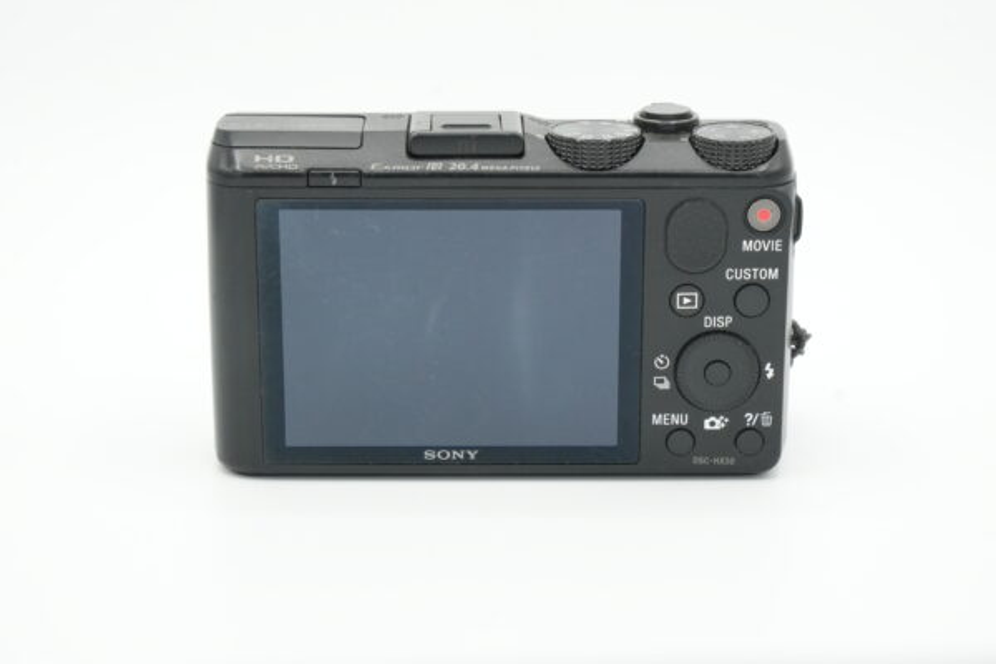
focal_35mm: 82
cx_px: 498
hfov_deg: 24.6
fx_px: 2282
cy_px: 332
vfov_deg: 16.6
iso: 1250
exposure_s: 1/250
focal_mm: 55
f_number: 13
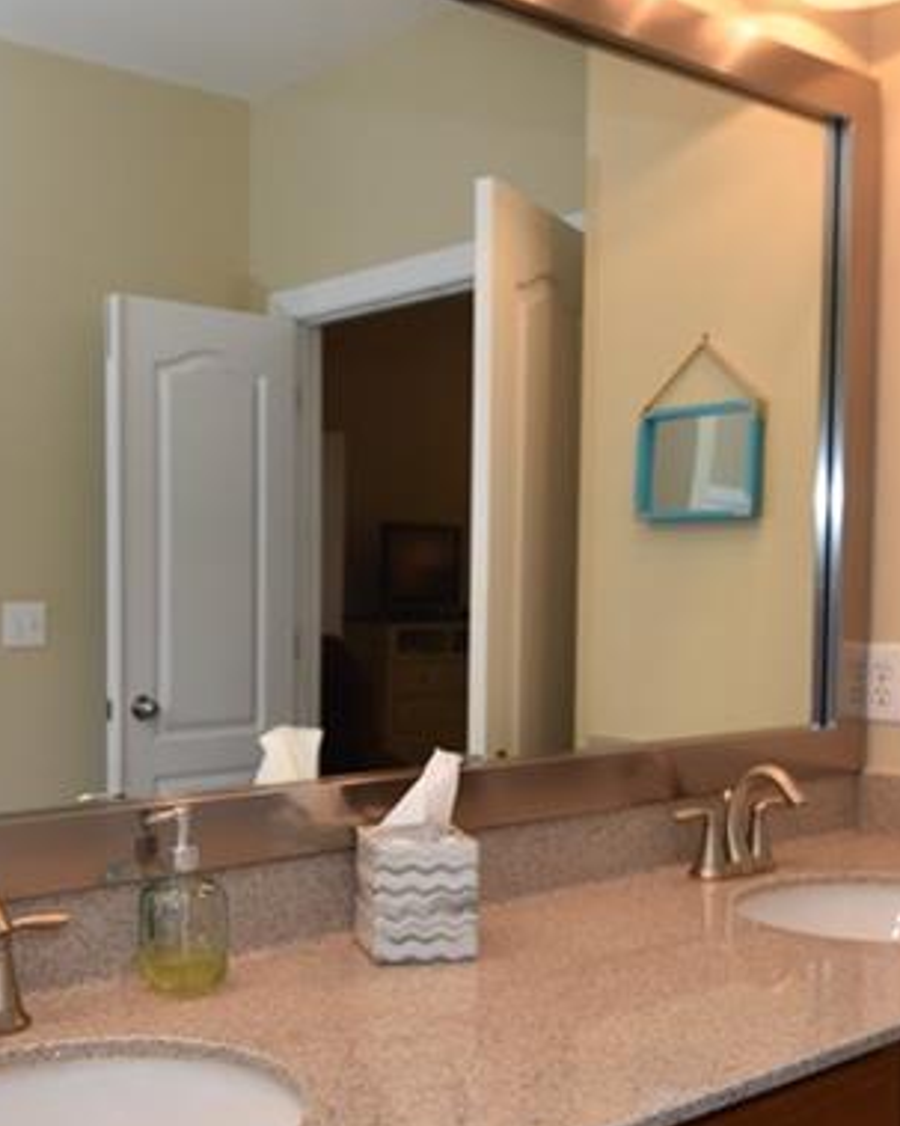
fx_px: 1266
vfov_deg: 47.8
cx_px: 297
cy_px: 651
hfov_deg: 38.7
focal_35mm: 38
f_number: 4
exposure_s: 1/60
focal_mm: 10
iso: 200
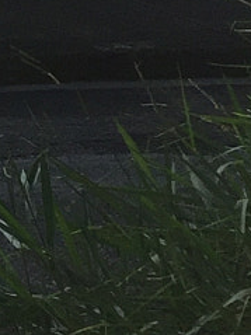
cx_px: -540
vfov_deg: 9.9
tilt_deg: -1.4
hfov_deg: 6.8
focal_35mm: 194
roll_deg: +2.7
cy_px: -178
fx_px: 1877
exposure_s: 1/1883
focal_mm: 4.15
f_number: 2.2
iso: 32
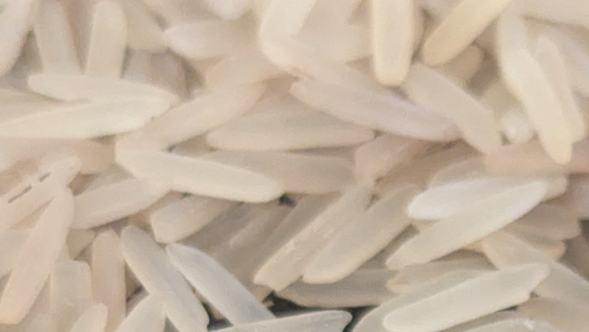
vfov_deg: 6.7
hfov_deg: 12.1
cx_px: 564
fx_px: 2749
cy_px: 640
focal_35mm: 176
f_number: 1.85
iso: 1740
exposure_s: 1/50
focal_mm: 6.81
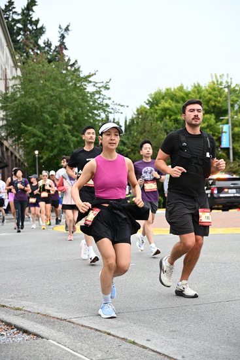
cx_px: 120
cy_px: 180
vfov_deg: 32.4
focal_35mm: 62
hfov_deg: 21.9
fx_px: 620
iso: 1600
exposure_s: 1/800
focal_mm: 62
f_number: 4
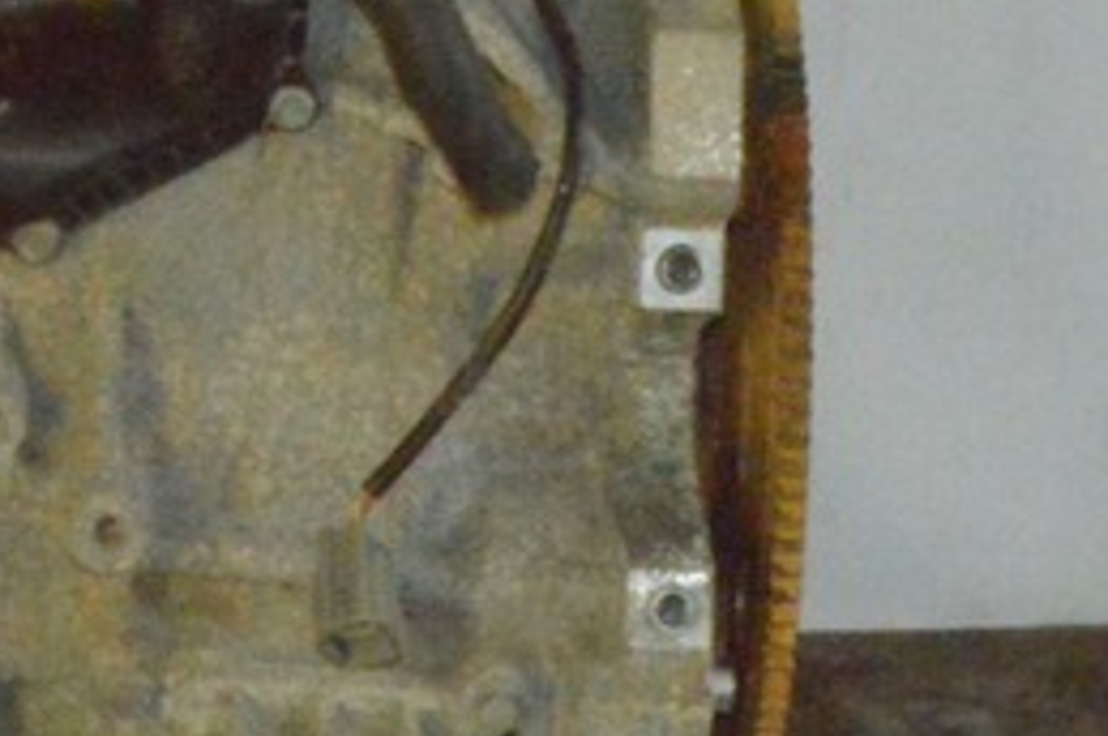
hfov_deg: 6.7
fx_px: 9468
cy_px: -49
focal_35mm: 308
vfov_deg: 4.4
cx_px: 47
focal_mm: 52
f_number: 36
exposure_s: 1/50
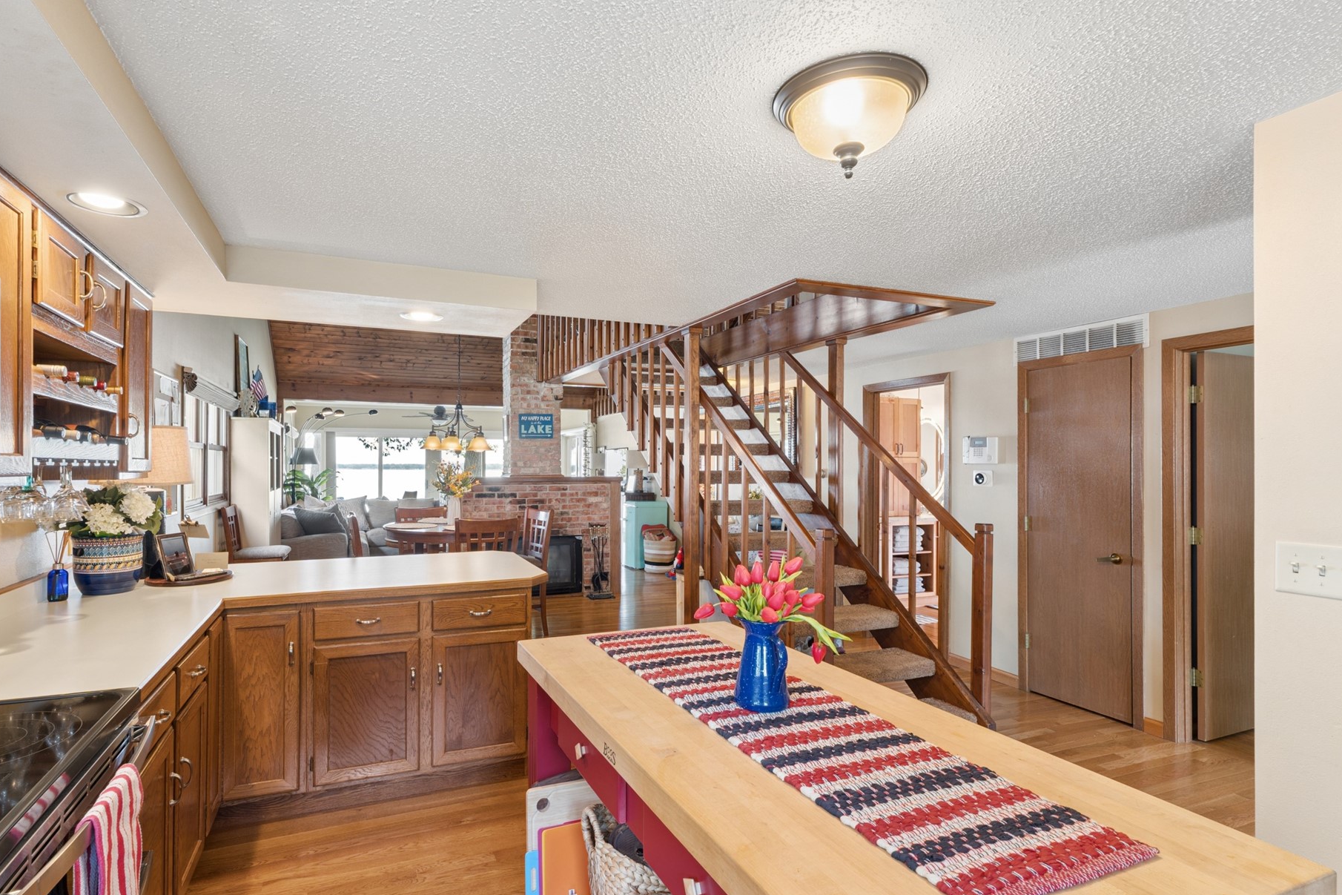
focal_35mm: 18
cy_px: 465
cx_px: 616
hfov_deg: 89.8
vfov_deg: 67.4
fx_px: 671
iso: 160
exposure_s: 1/5
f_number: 8
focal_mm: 10
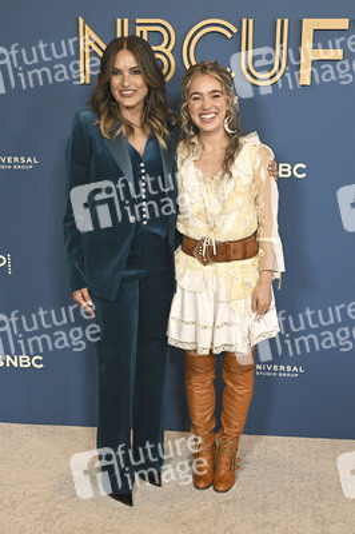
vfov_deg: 44.5
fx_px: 652
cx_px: 178
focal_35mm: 44
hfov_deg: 30.5
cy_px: 267
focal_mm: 44
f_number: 5
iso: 2000
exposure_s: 1/320
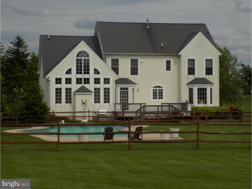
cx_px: 126
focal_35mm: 78
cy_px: 94
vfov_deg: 18.9
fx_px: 568
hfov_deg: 25.0
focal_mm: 13.9
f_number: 4.3
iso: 80
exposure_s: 1/1250
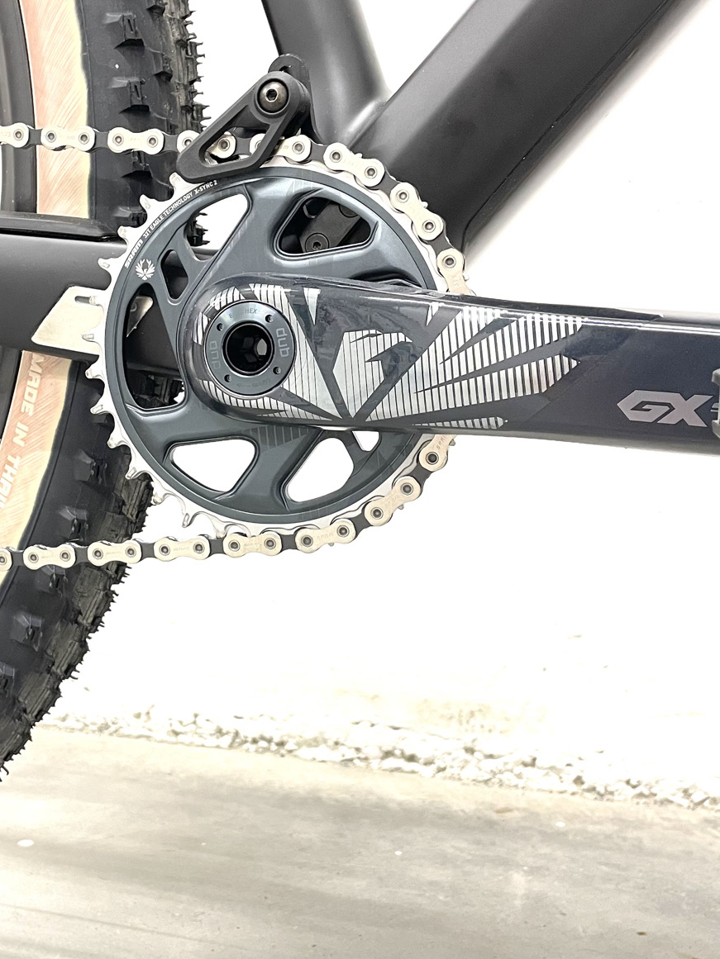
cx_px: 211
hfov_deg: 33.2
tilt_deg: -5.8
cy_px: 434
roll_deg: +0.0
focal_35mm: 43
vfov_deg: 43.8
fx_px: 1192
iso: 160
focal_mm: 4.2
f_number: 1.6
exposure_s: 1/50
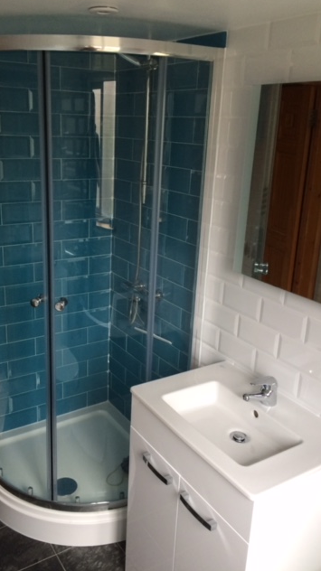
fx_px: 485
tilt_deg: -18.7
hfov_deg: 36.5
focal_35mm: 32
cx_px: 128
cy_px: 283
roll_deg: -0.4
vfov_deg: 61.0
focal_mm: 4.15
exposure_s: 1/33
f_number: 2.2
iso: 100
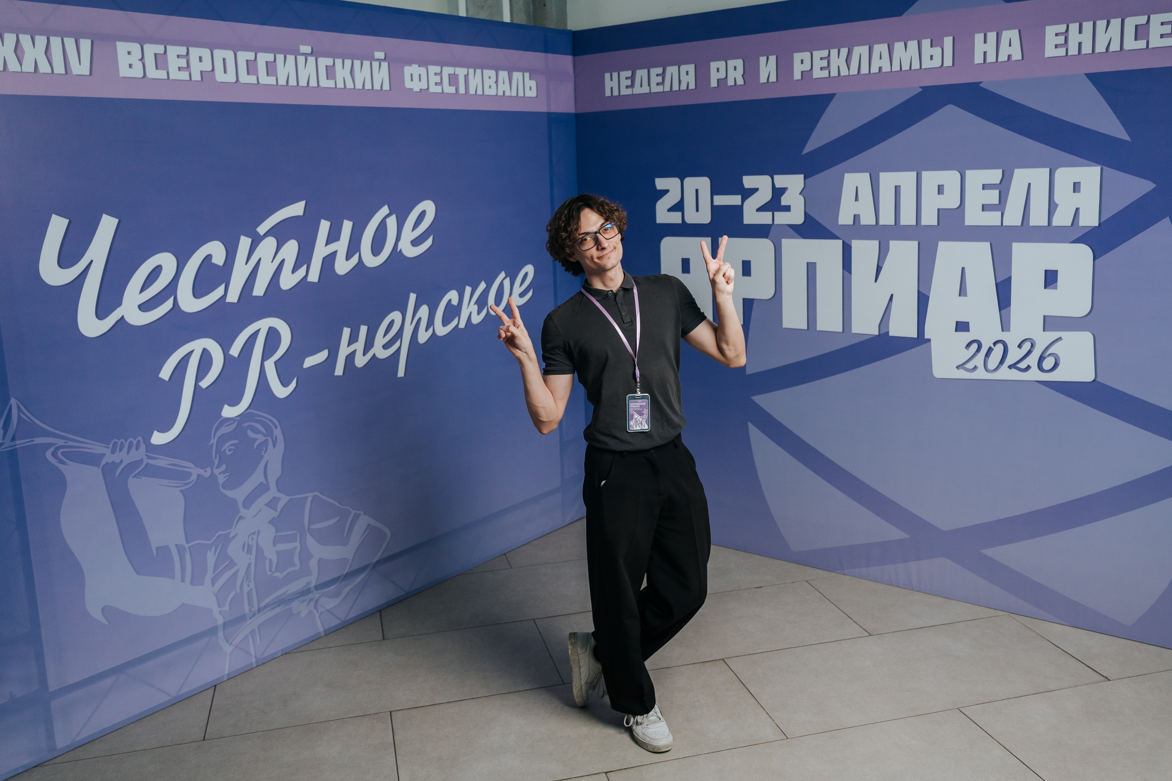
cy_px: 349
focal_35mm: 33
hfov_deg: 57.7
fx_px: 1062
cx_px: 633
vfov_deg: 40.3
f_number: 2.8
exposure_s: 1/200
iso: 500
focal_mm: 28
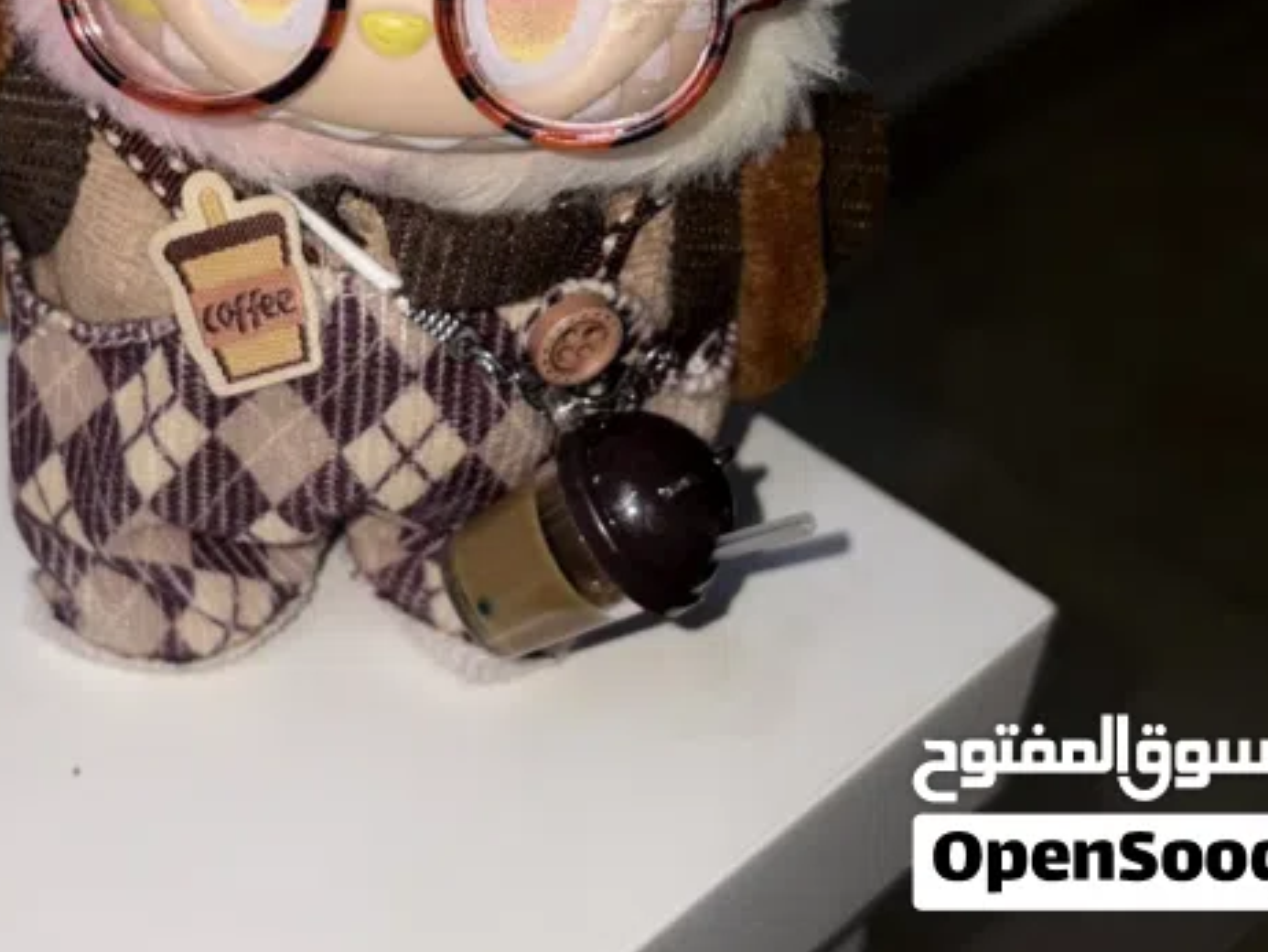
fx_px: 1319
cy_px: 318
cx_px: 500
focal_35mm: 36
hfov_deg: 51.0
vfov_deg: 39.2
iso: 32
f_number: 1.6
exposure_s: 1/30
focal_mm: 5.96
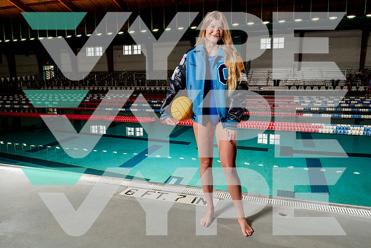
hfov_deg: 64.5
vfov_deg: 45.7
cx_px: 183
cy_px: 125
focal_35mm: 29
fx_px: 294
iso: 400
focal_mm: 28
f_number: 6.3
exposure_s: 1/250
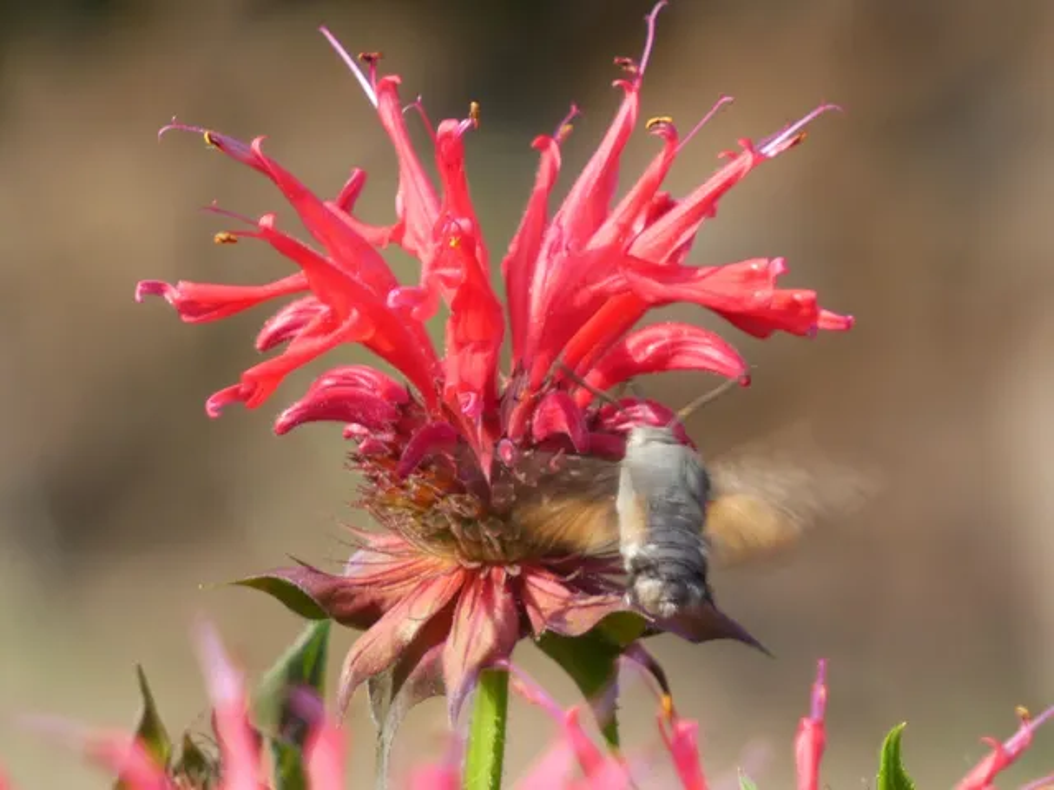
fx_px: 22440
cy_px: 395
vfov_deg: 2.0
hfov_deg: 2.7
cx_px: 527
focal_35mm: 737
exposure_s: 1/100
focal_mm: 132.1
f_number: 5.6
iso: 100
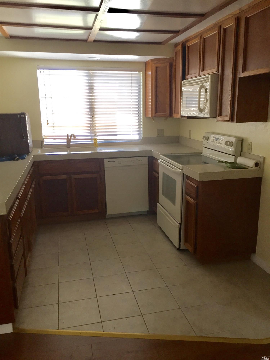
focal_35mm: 29
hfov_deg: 48.2
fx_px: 302
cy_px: 180
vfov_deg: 61.7
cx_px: 135
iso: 64
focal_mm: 4.15
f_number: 2.2
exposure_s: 1/30
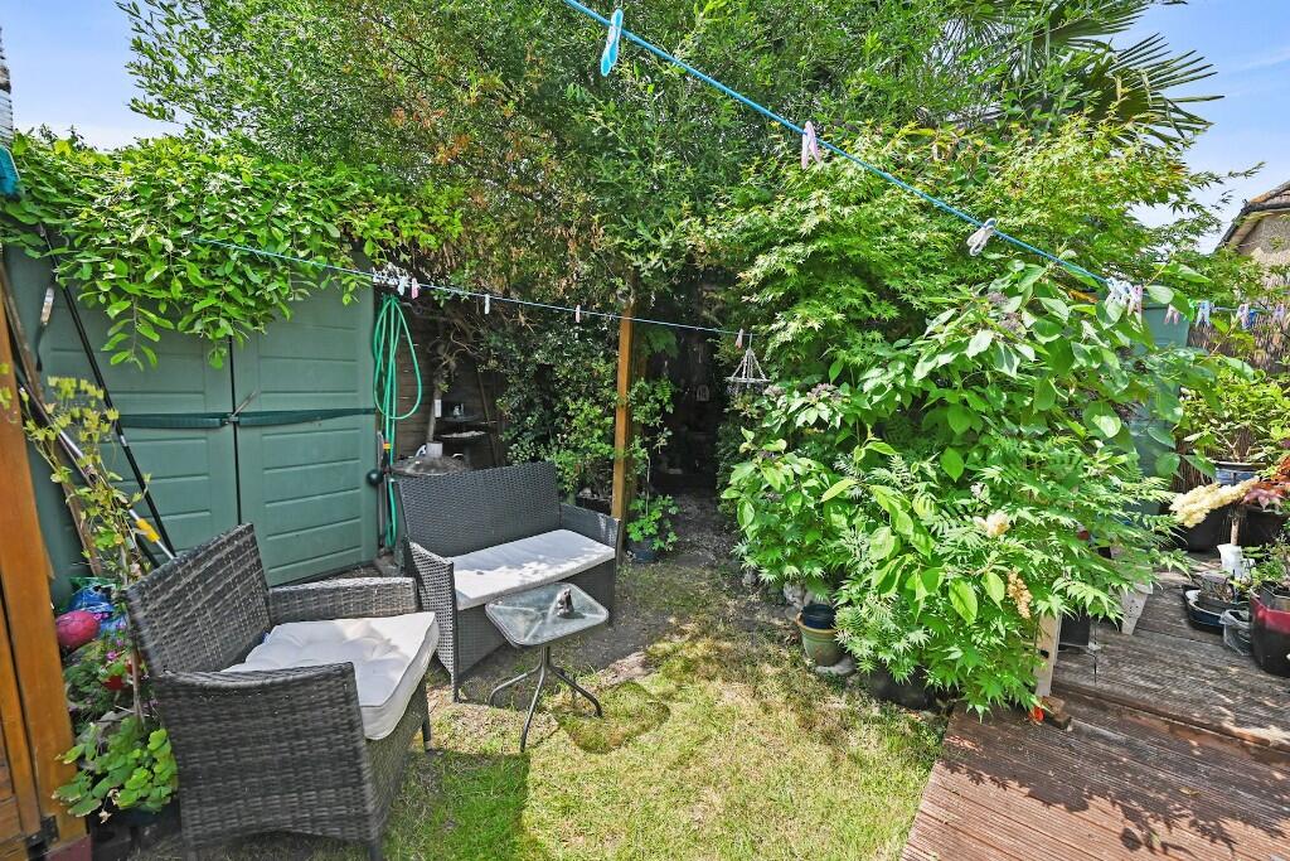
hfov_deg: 104.2
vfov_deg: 81.2
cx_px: 645
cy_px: 430
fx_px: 502
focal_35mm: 14
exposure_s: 1/80
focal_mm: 14
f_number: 7.1
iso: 125
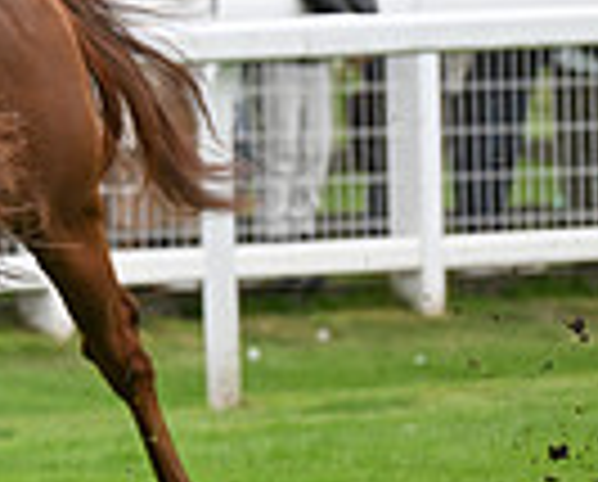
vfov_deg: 2.6
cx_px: -625
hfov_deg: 3.2
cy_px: 34
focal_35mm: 593
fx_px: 10518
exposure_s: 1/3200
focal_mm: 145
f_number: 4
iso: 1250
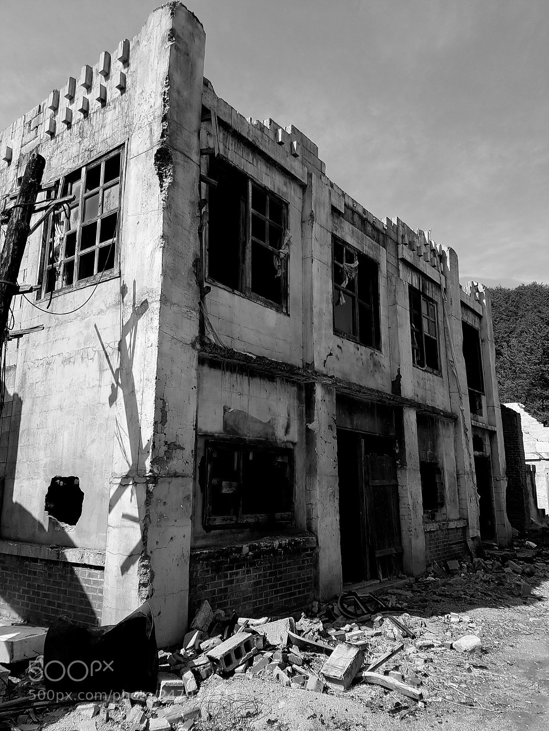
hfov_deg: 53.1
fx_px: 550
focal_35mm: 26
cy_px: 366
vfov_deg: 67.3
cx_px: 274
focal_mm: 4.2
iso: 50
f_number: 1.7
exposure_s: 1/1948
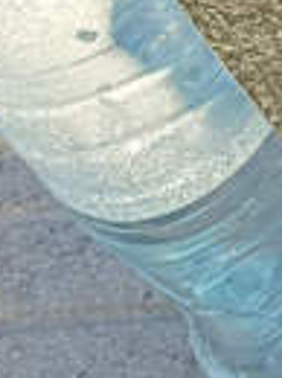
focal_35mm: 154
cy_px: -47
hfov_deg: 7.2
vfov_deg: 12.6
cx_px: 1119
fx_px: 1678
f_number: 1.69
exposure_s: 1/178
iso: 110
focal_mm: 4.76
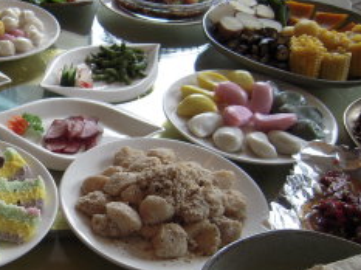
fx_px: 614
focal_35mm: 59
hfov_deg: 30.7
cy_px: 167
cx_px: 12
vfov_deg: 24.7
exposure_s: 1/125
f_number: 2.7
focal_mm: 5
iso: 100
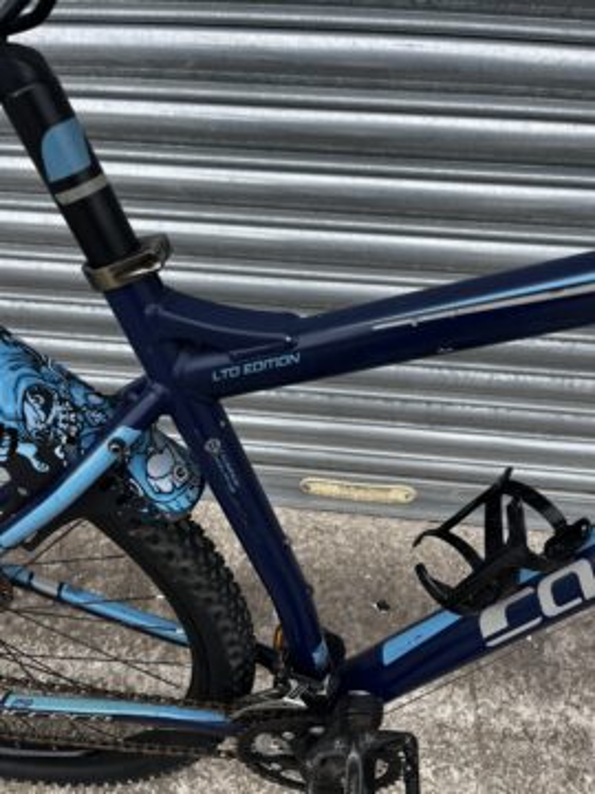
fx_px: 596
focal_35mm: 26
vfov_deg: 67.3
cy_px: 397
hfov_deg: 53.1
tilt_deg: -47.2
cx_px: 298
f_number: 1.6
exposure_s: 1/727
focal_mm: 5.1
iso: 50
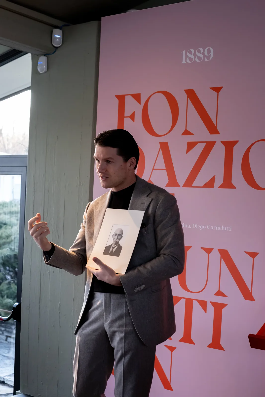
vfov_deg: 37.5
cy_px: 198
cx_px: 132
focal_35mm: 53
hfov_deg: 25.5
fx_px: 585
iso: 3200
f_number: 3.6
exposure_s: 1/250
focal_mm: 35
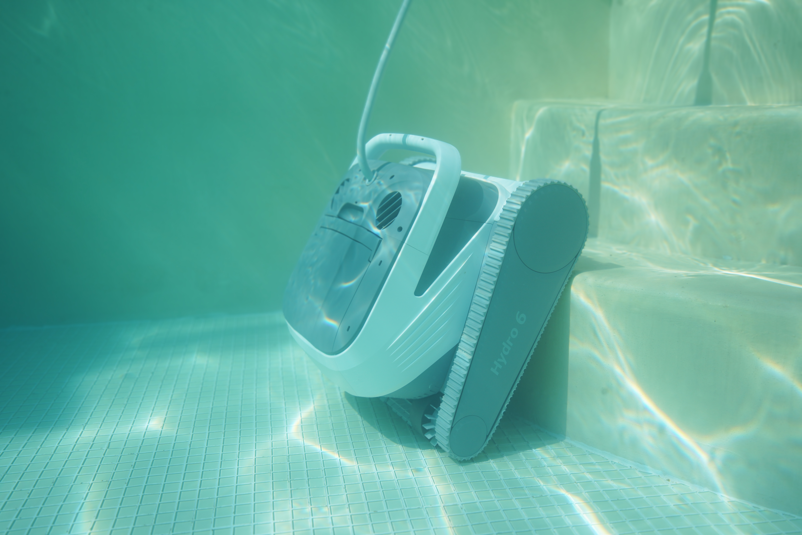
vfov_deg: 38.9
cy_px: 268
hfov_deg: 55.8
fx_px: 758
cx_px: 401
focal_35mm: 34
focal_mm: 34
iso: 200
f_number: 9
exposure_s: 1/500
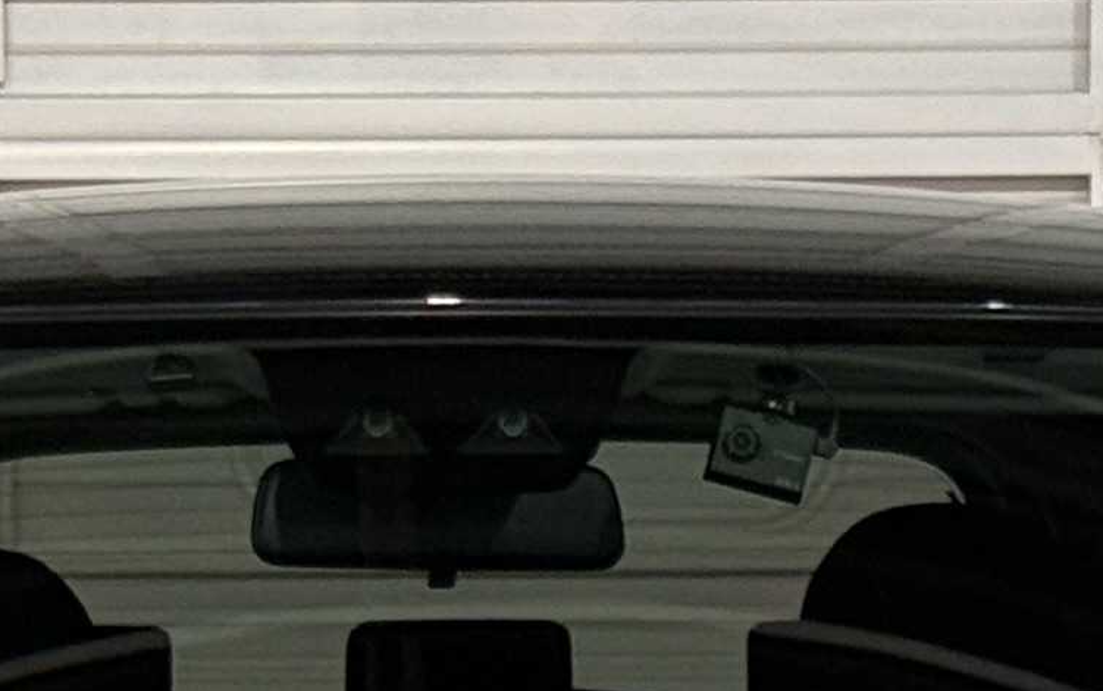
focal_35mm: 273
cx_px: 410
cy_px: 1744
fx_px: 8210
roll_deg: +0.1
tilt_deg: -7.9
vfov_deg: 4.7
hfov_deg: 7.7
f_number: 1.78
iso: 100
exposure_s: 1/60
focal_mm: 6.76
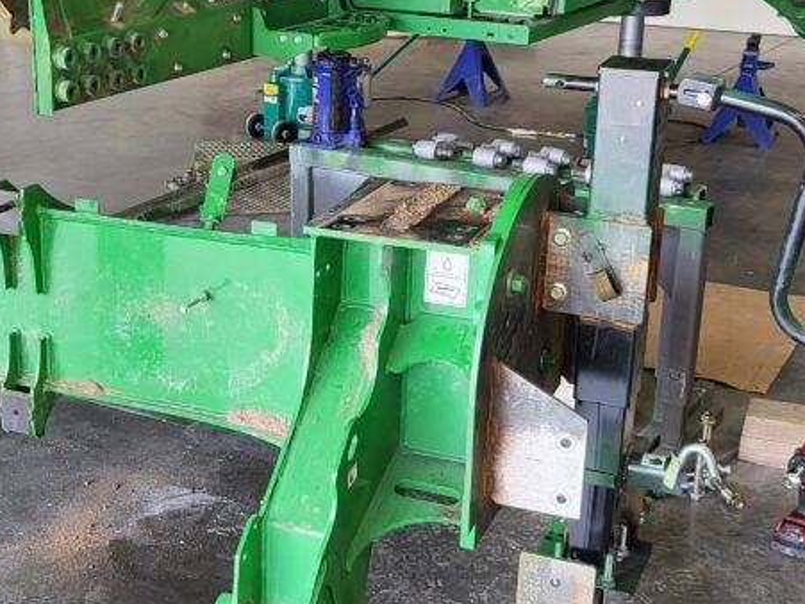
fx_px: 1372
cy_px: 323
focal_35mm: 59
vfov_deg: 24.8
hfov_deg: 32.3
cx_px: 239
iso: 125
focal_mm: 5.4
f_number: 1.8
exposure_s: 1/120
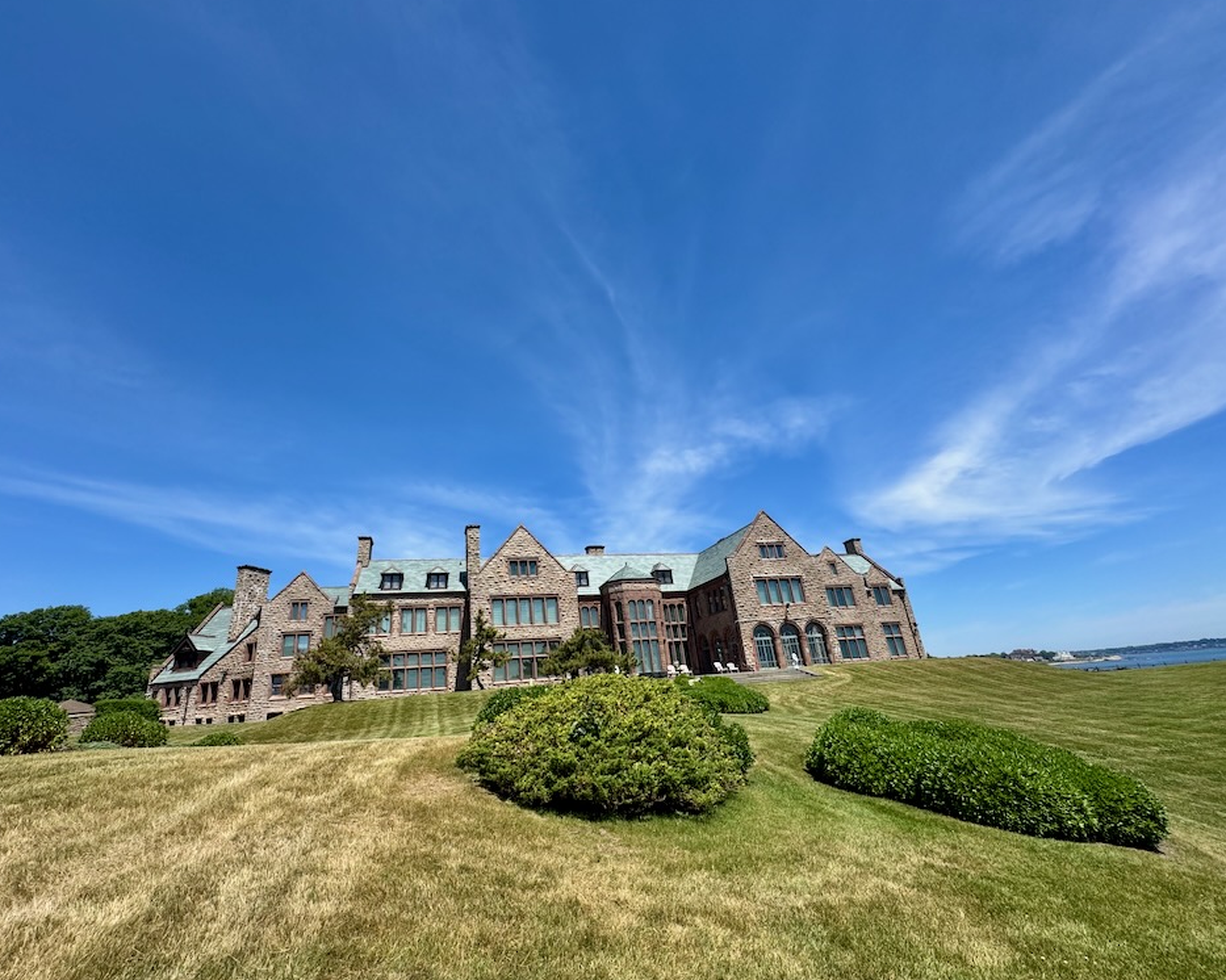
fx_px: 544
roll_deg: +4.5
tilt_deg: +21.8
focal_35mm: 15
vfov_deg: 84.0
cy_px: 485
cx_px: 558
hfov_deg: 96.6
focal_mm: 2.22
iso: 50
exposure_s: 1/2083
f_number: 2.2
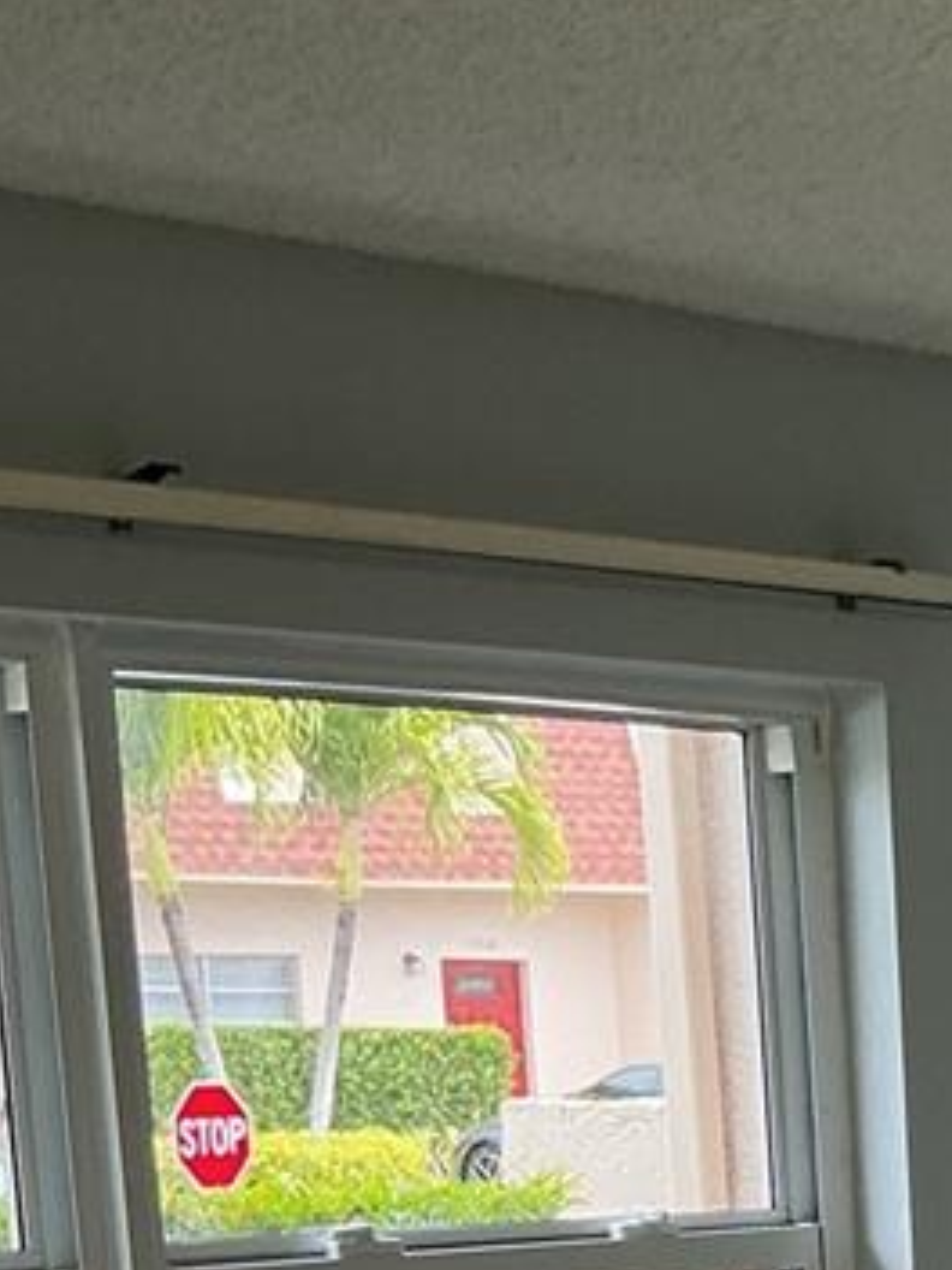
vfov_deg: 18.3
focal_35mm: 99
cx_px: 1558
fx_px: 3630
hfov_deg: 13.8
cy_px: 1721
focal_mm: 3
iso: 32
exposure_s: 1/160
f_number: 1.8
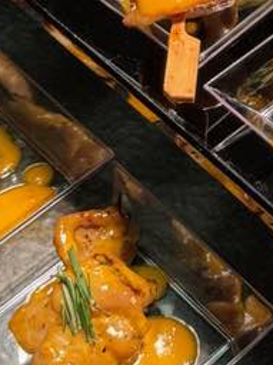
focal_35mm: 132
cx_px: 342
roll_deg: +2.6
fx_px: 1389
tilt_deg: -43.0
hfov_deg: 11.0
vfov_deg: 14.2
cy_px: -143
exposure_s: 1/120
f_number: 1.78
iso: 80
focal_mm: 6.76
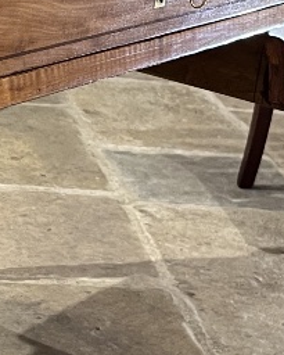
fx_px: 1250
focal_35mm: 119
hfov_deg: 12.7
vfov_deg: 16.2
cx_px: -47
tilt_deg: -19.3
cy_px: 179
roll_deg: -4.7
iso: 200
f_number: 1.6
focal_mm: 5.1
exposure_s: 1/50
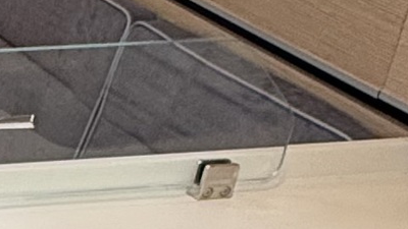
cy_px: 415
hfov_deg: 13.8
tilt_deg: -30.8
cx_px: -451
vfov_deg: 9.1
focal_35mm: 127
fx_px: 1374
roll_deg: +0.1
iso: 250
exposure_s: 1/99
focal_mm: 2.22
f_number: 2.2
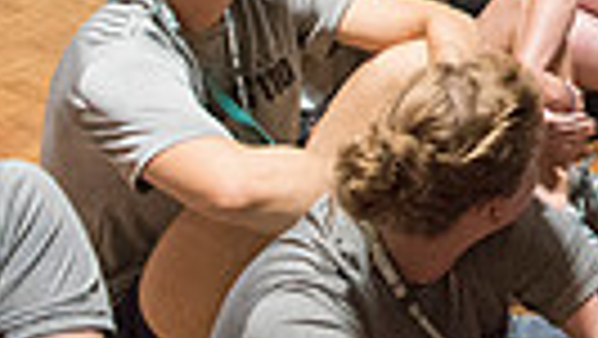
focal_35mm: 110
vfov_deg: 10.2
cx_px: 1016
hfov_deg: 16.7
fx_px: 1745
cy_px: -345
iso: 5000
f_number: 3.2
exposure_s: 1/125
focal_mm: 24
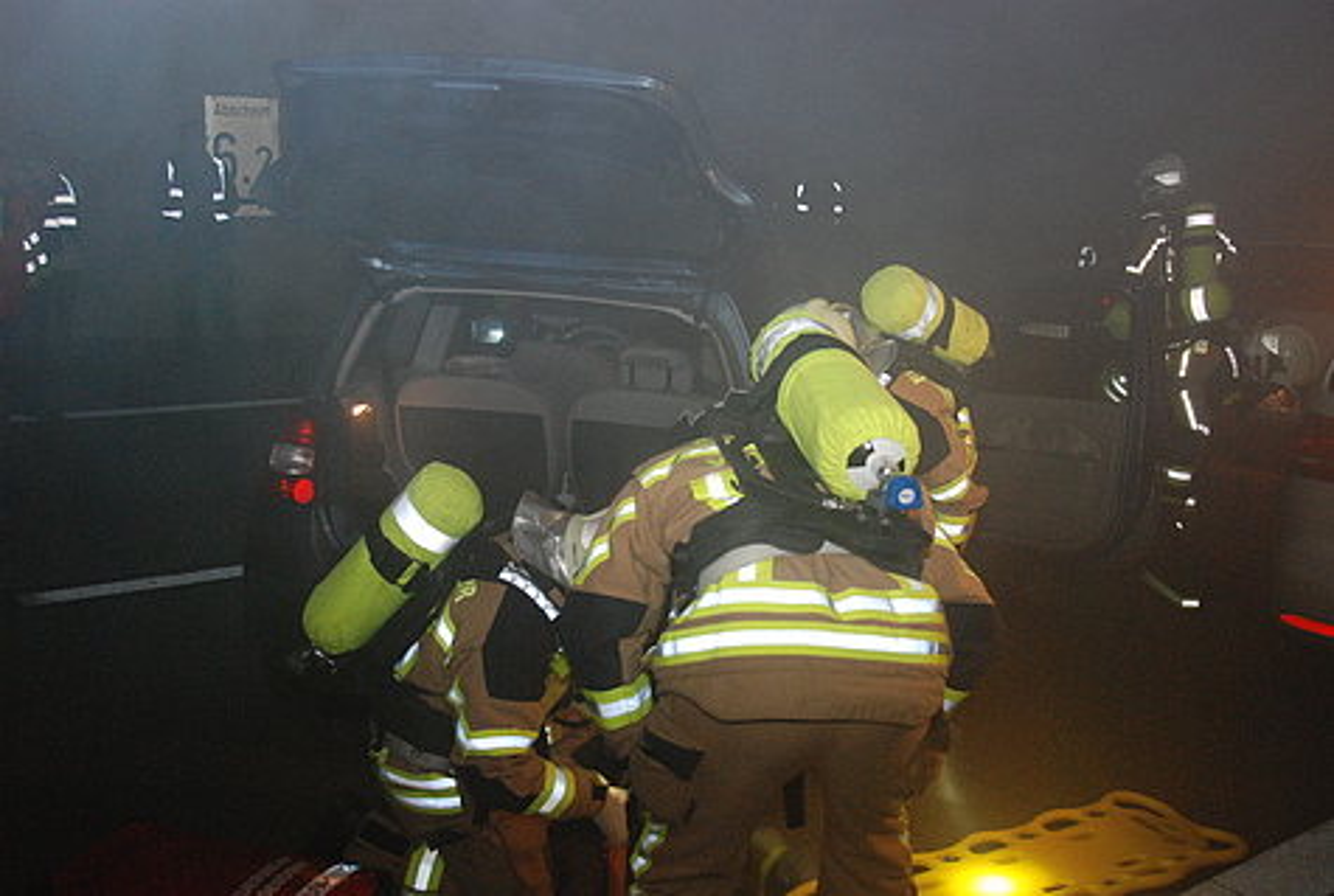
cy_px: 448
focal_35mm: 39
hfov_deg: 49.5
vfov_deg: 34.4
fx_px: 1448
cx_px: 667
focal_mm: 26
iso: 1250
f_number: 4
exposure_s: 1/30
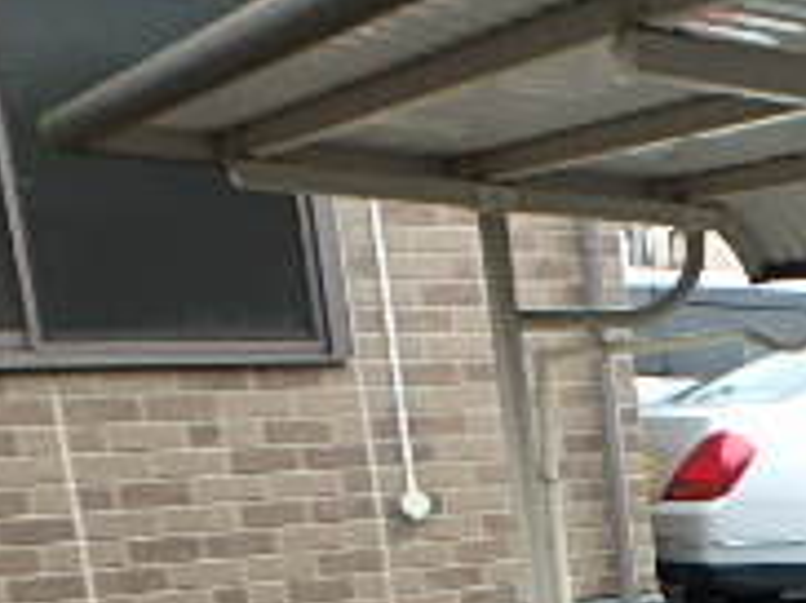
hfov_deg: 20.3
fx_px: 1721
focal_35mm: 74
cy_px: 798
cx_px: 1382
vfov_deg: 18.4
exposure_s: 1/250
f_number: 3.5
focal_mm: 3.7
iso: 250
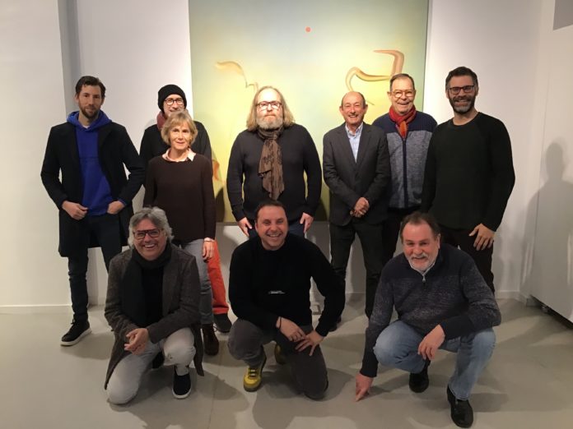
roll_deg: +0.3
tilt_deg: -9.5
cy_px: 214
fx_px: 513
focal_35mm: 31
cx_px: 286
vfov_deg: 45.4
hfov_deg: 58.4
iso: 160
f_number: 2.4
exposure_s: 1/33
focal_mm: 3.3
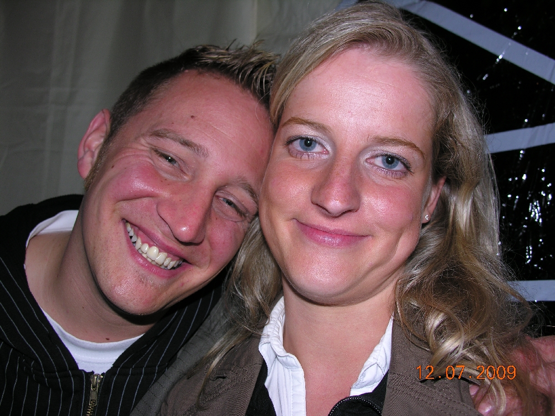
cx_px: 278
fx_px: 561
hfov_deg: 52.6
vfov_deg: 40.7
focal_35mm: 35
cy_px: 208
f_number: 2.8
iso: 50
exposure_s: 1/60.1
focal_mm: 8.9
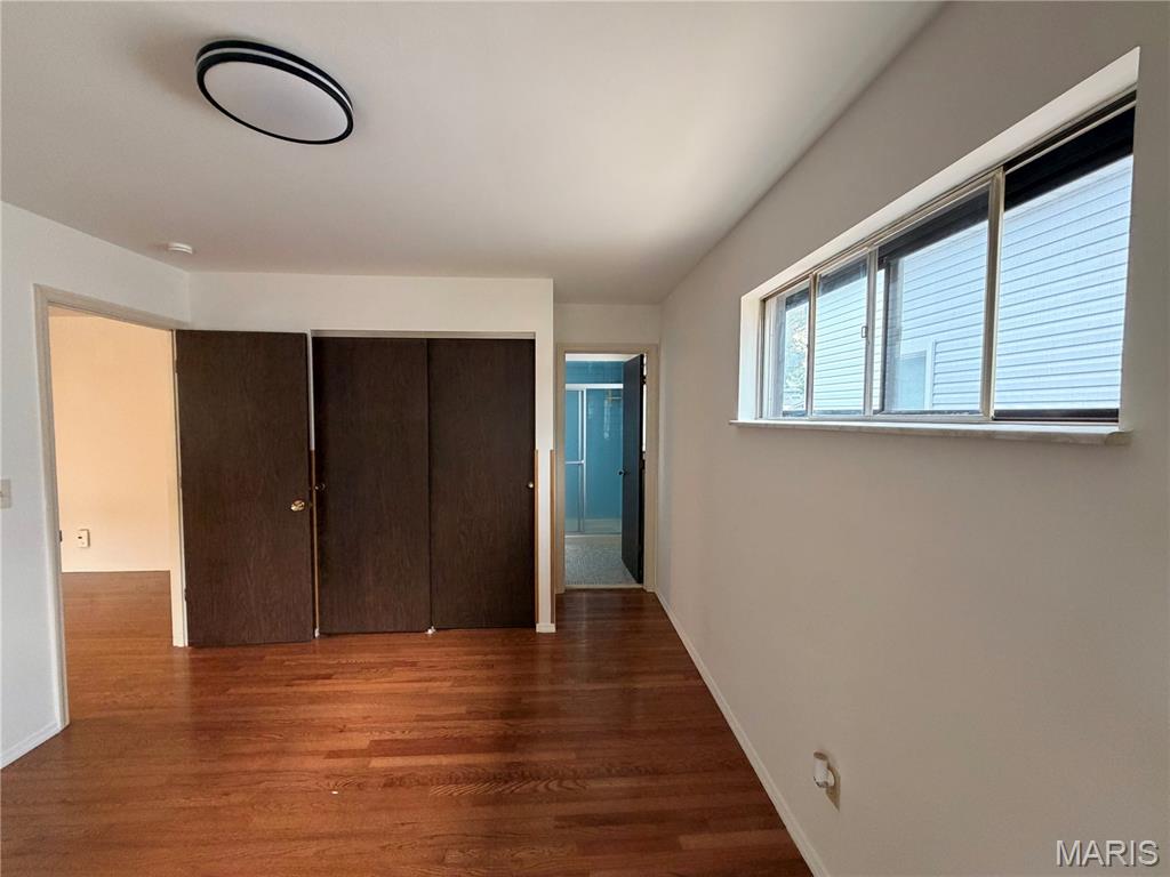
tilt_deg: -3.4
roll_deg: +0.5
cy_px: 438
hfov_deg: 102.1
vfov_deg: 85.7
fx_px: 473
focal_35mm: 14
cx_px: 585
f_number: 2.2
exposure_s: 1/71
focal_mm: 2.22
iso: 320
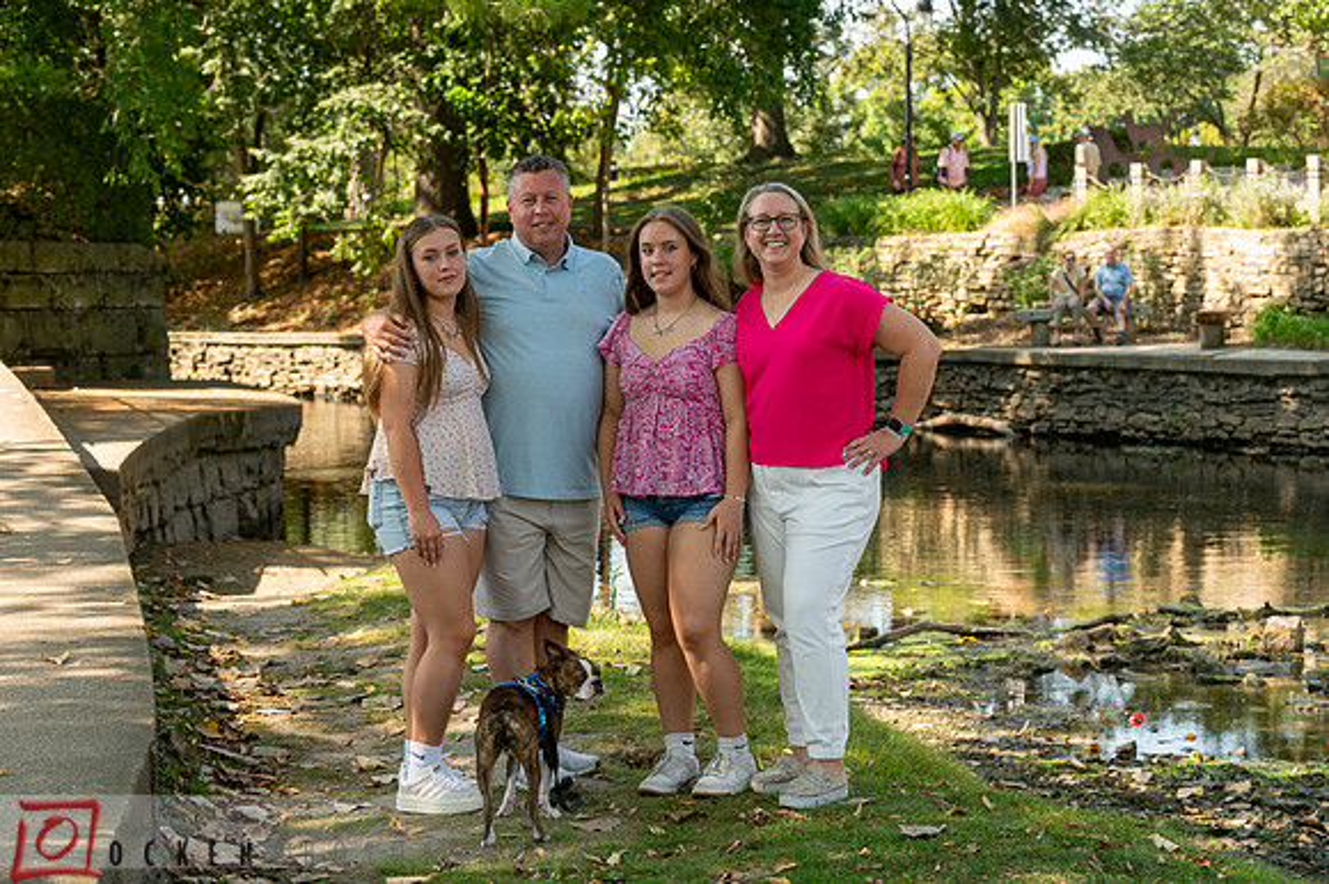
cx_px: 701
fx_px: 2724
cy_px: 418
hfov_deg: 27.4
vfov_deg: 18.4
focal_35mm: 74
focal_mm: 70
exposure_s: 1/160
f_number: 5
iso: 250
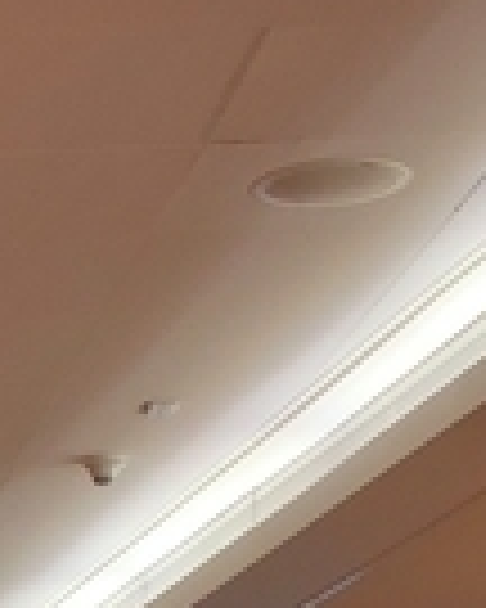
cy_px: 1626
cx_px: -846
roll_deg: -0.8
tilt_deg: -5.3
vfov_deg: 8.8
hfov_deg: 7.3
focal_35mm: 193
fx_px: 3470
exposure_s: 1/42
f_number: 1.8
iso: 25
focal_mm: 4.25
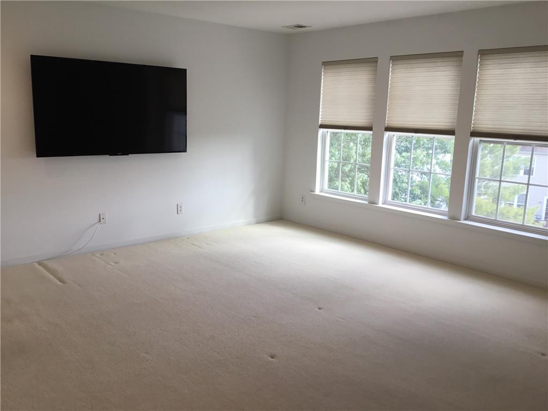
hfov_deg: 58.4
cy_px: 206
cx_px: 274
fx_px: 491
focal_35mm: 31
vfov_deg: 45.4
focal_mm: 3.3
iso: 25
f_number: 2.4
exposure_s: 1/60
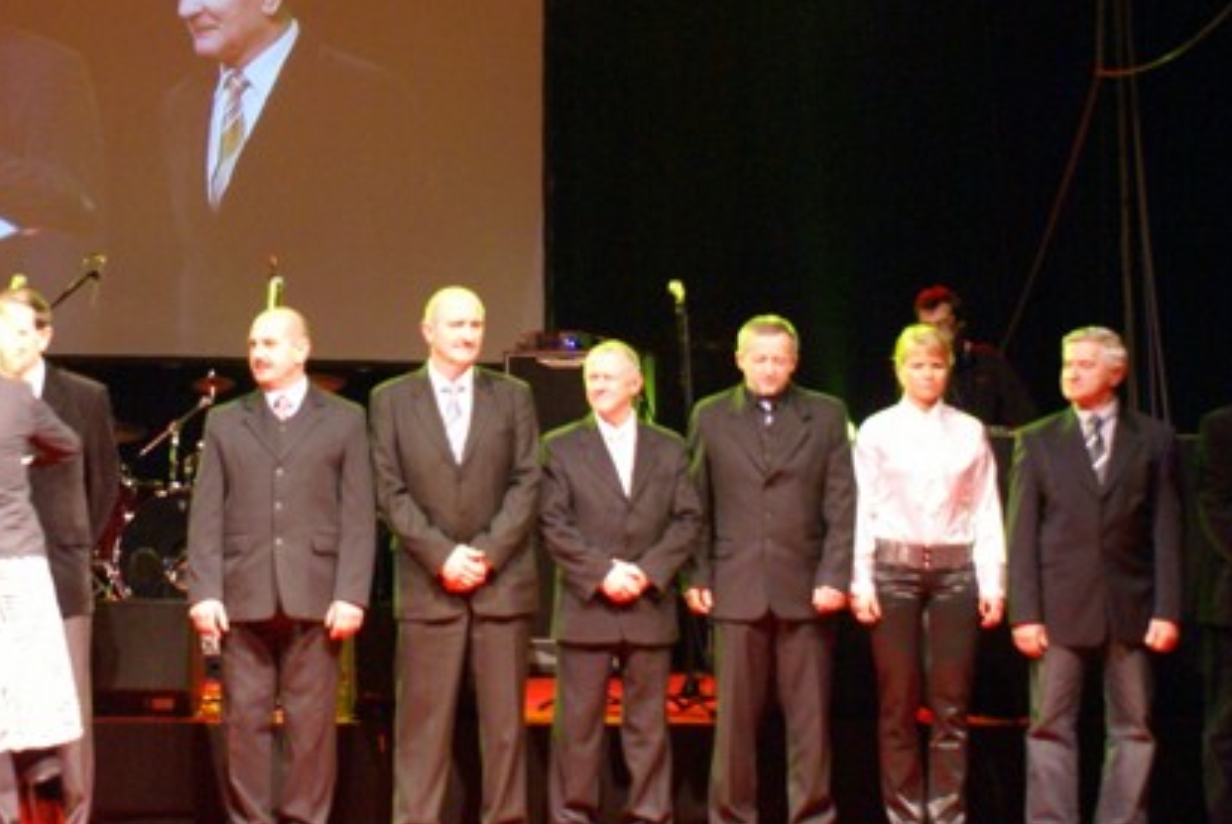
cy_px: 259
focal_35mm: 76
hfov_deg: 26.4
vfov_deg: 17.9
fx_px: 2604
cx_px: 384
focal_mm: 30
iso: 800
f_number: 5
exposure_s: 1/20
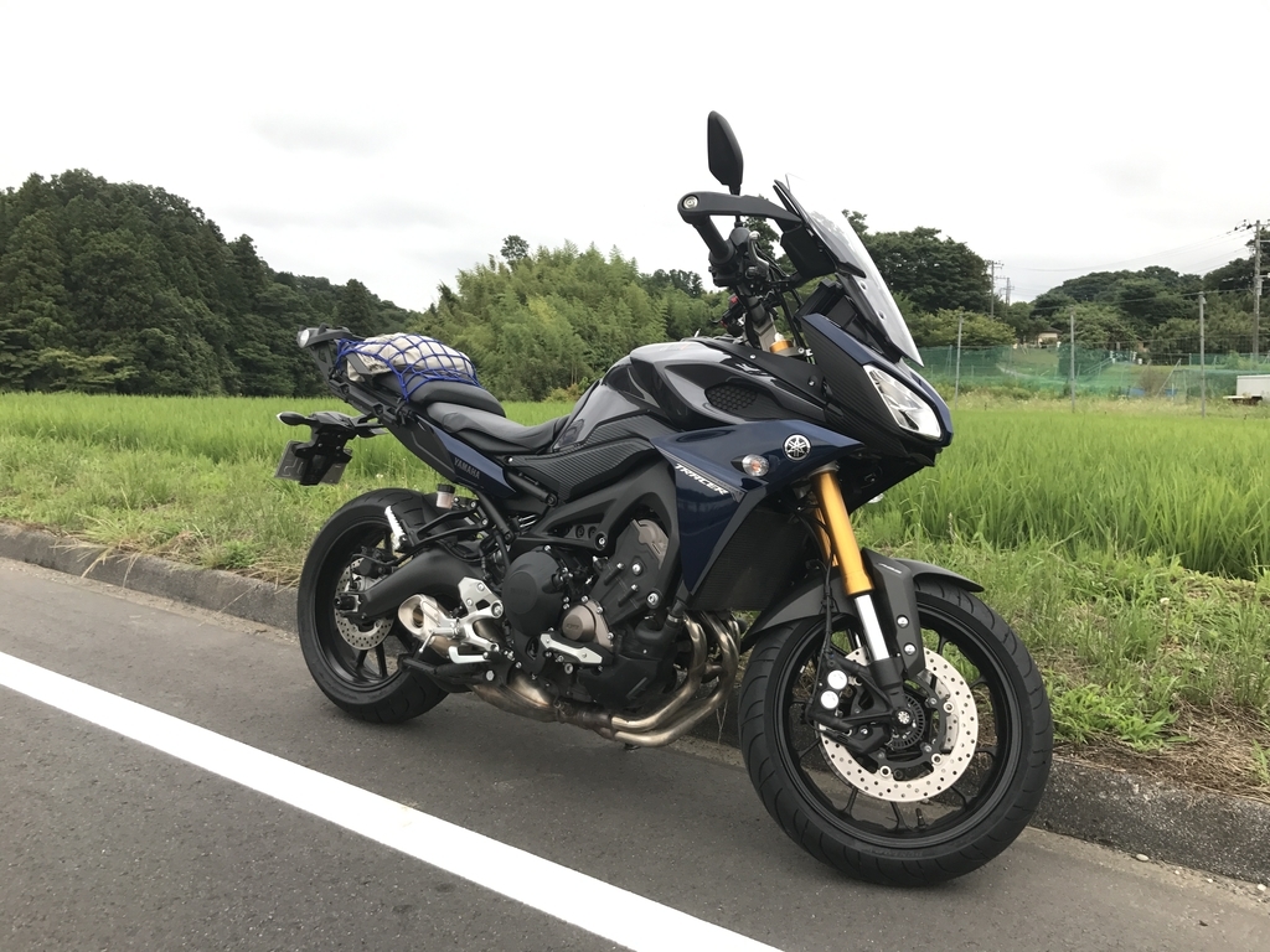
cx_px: 635
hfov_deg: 63.4
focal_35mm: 28
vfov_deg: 49.7
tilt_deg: -3.1
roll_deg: -2.0
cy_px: 476
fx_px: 1027
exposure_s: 1/127
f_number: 1.8
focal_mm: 3.99
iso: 20
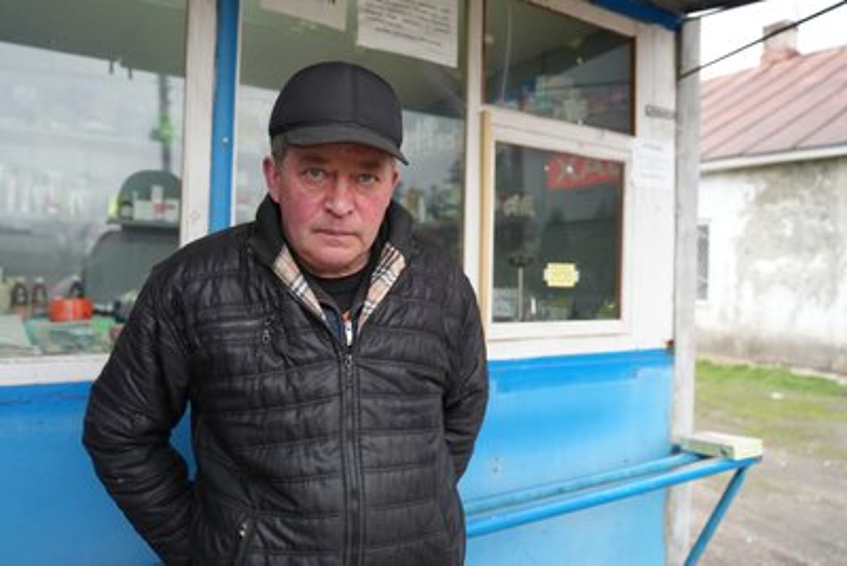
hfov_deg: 65.5
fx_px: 659
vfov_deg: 46.4
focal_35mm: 28
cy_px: 283
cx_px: 424
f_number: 4
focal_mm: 28
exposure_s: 1/160
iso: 800
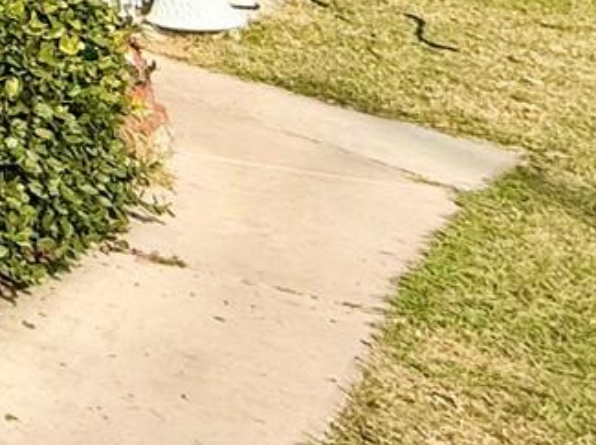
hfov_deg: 16.0
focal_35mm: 69
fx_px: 1187
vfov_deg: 16.5
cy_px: -432
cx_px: -776
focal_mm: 2.22
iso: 50
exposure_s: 1/4149
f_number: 2.2
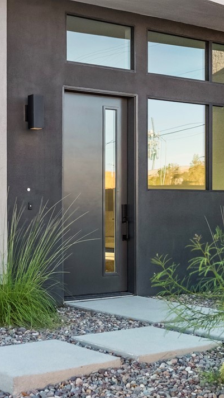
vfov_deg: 31.4
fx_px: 707
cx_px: 95
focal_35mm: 67
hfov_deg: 18.0
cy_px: 201
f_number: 2.8
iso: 400
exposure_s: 1/8000
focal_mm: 28
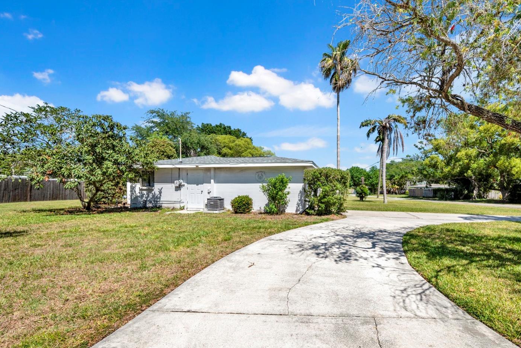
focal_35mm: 16
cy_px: 190
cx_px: 295
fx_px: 232
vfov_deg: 73.6
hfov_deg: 96.2
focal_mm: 14
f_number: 6.3
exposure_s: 1/1600
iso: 250
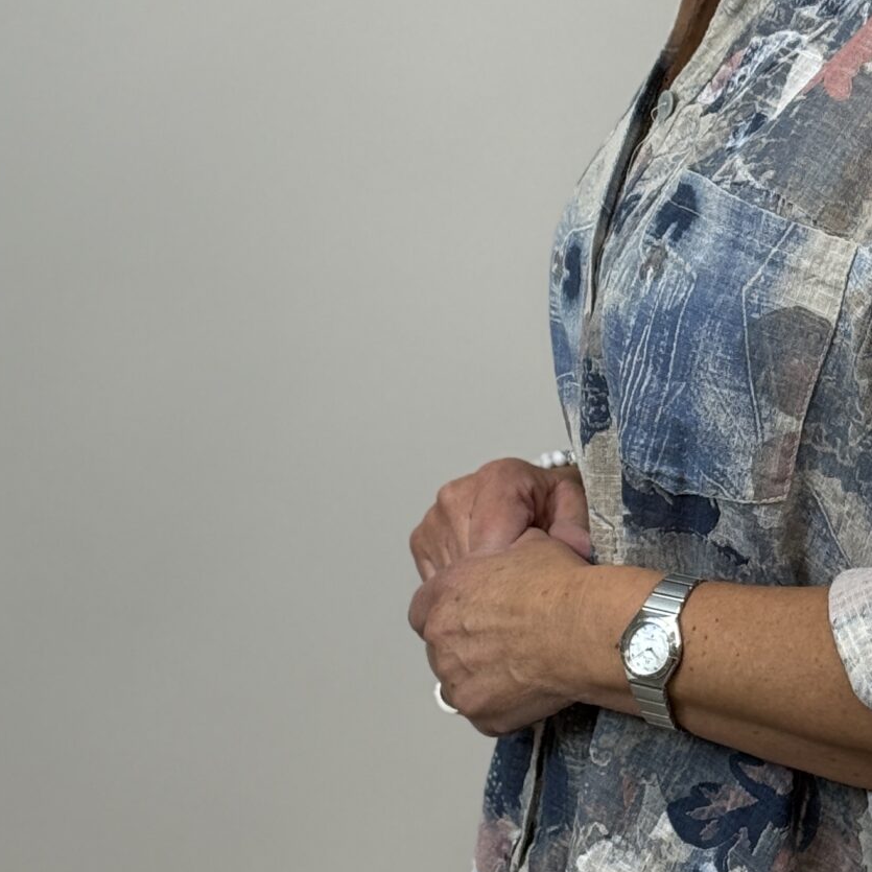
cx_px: 807
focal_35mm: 130
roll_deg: -0.8
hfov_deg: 13.3
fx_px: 3705
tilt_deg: -10.9
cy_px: 363
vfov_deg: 13.4
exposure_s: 1/100
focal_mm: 6.76
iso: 64
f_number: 1.78
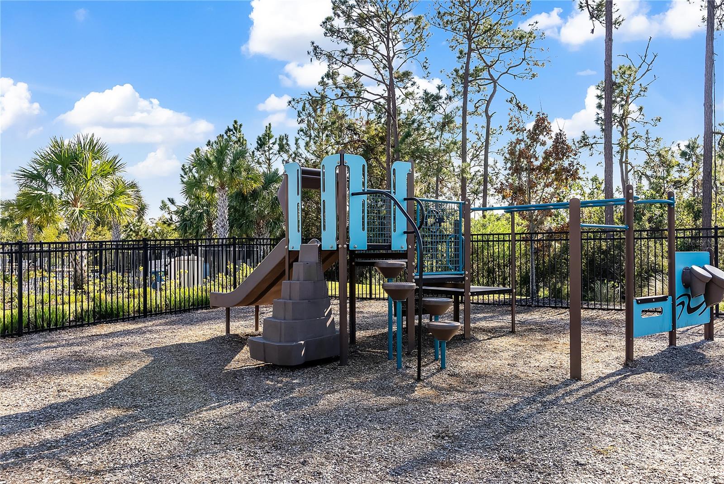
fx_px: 624
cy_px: 242
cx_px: 362
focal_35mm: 31
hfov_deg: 60.3
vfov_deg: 42.4
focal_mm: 31
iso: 100
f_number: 8
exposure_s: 1/250
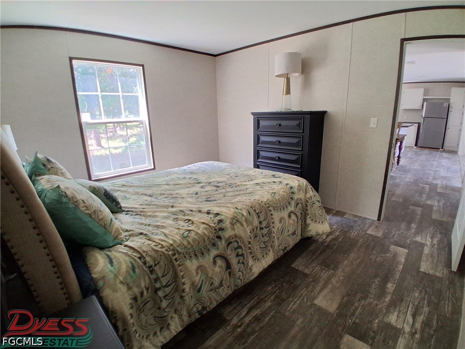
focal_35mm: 17
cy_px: 174
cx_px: 232
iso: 250
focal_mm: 1.4
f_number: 2.2
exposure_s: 1/40
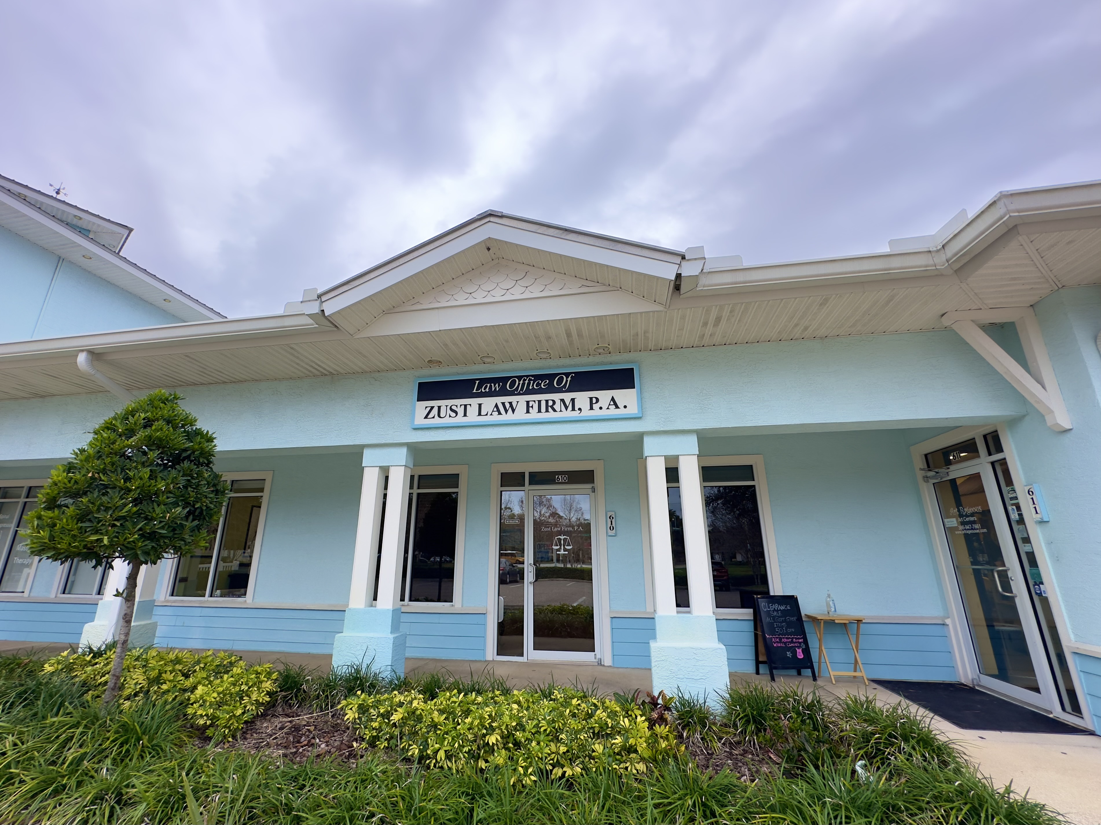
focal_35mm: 14
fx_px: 445
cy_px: 412
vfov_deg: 85.7
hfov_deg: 102.1
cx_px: 550
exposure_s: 1/240
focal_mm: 2.22
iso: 40
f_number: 2.2
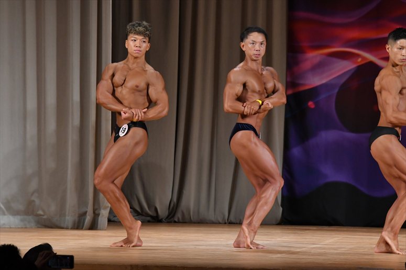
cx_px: 203
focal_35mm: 240
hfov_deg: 8.6
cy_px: 135
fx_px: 2705
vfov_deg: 5.7
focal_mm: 160
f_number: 5.6
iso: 3200
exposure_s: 1/400
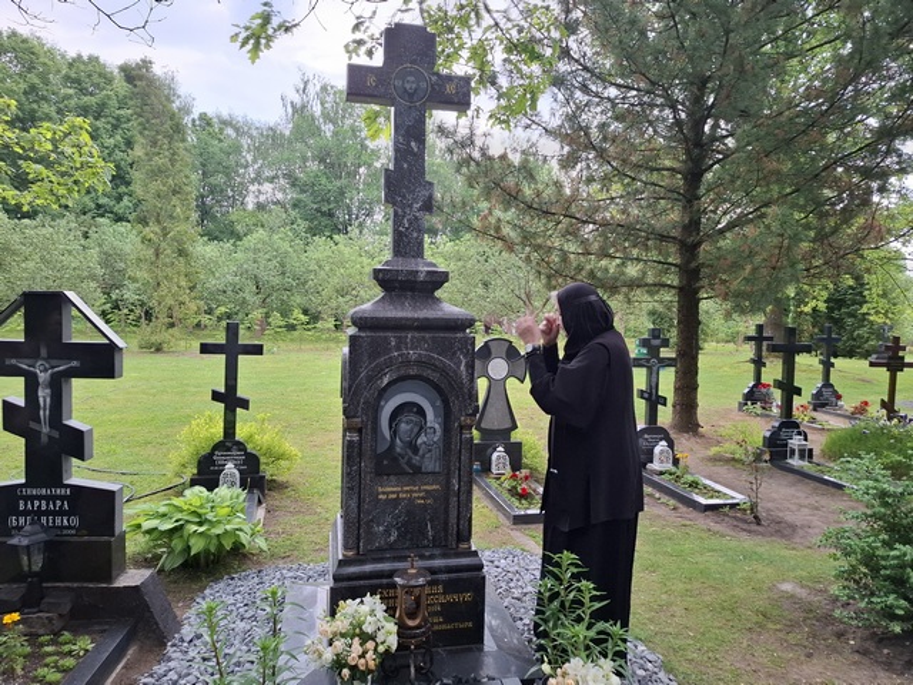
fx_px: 607
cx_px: 456
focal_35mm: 23
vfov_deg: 58.9
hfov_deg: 73.9
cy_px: 342
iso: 125
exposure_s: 1/100
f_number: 1.8
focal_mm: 5.54
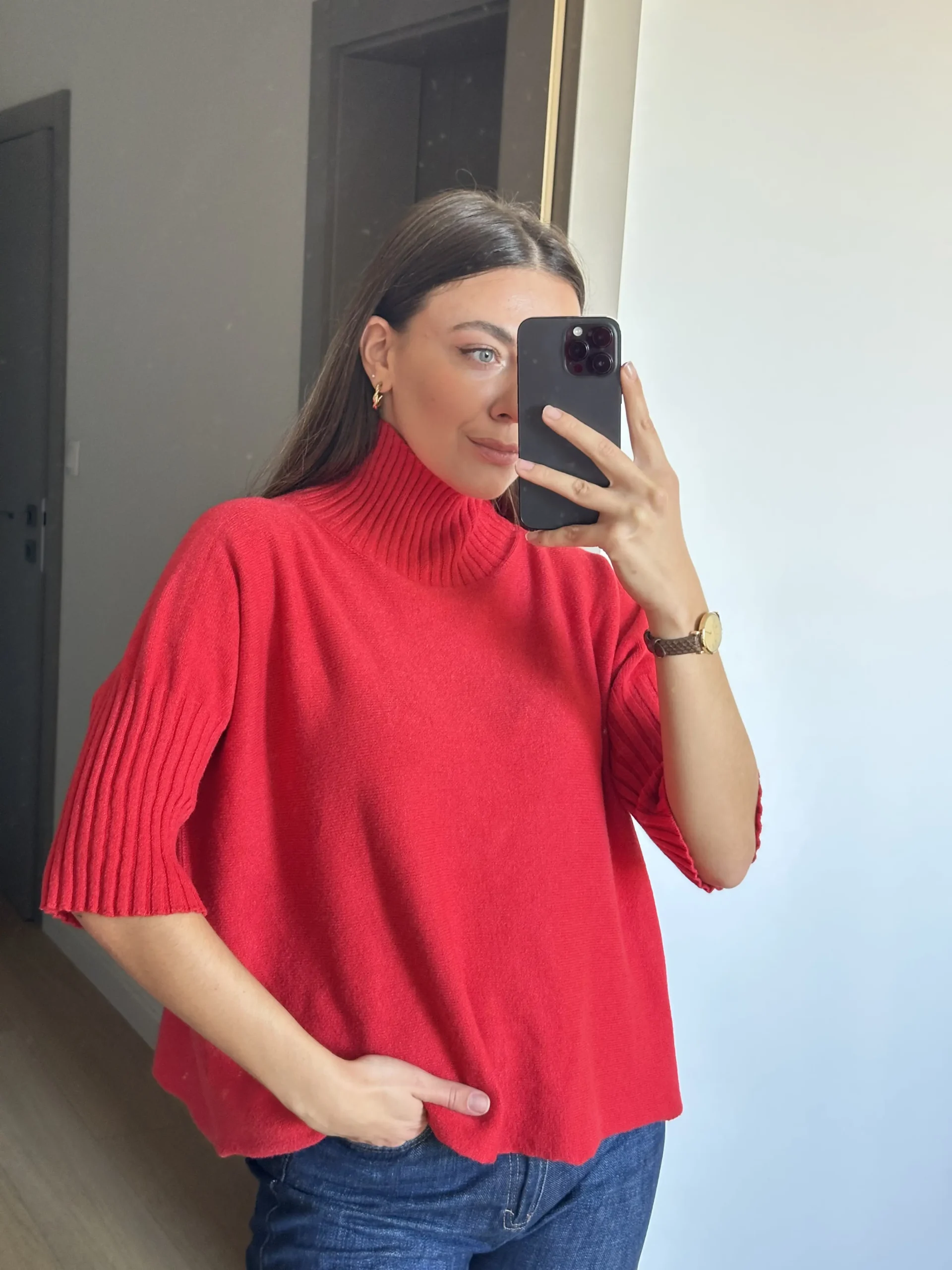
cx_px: 476
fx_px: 1760
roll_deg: -4.2
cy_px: 635
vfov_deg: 39.7
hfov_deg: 30.3
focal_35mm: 48
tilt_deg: -8.7
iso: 250
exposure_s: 1/60
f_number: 1.78
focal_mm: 6.86
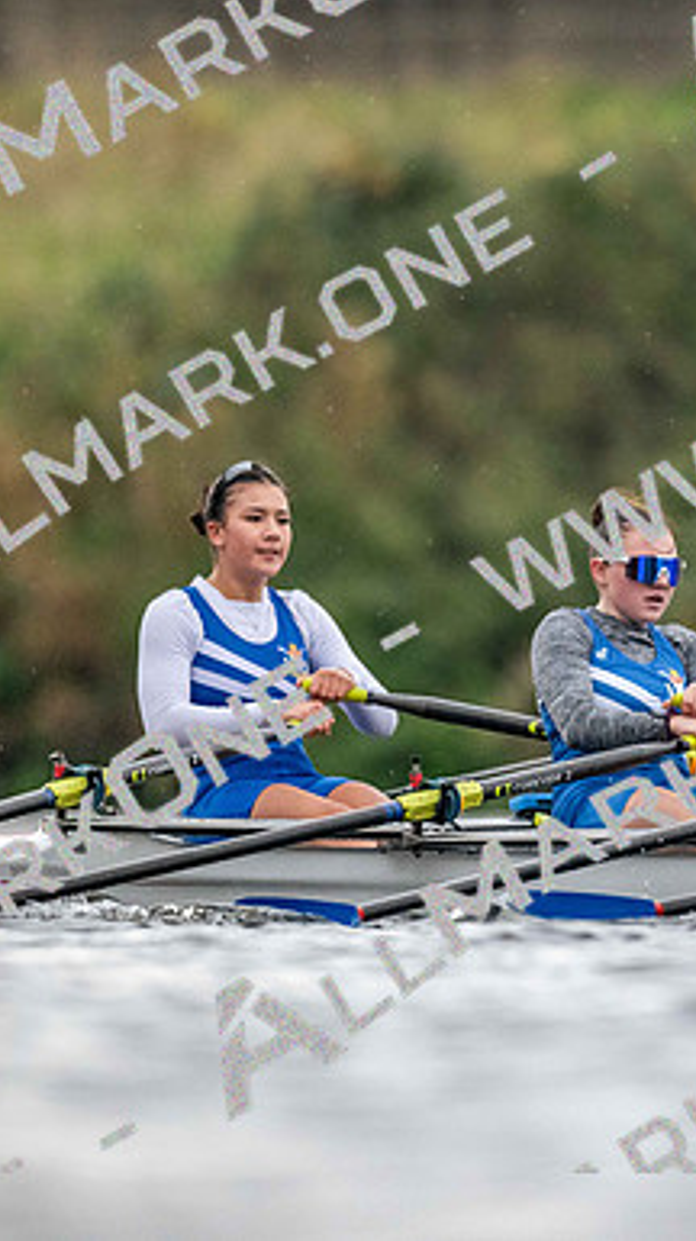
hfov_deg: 1.3
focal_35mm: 948
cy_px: 620
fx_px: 31165
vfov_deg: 2.3
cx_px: 870
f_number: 4
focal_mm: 600
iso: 5000
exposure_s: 1/2500
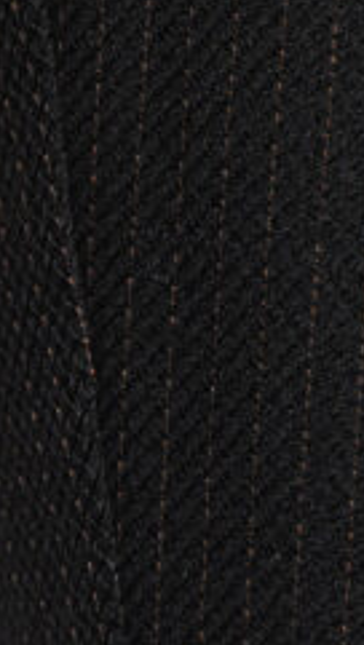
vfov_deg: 4.4
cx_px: 48
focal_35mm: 479
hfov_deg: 2.5
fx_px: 8199
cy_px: -624
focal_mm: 70
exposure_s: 1/100
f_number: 3.5
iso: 100
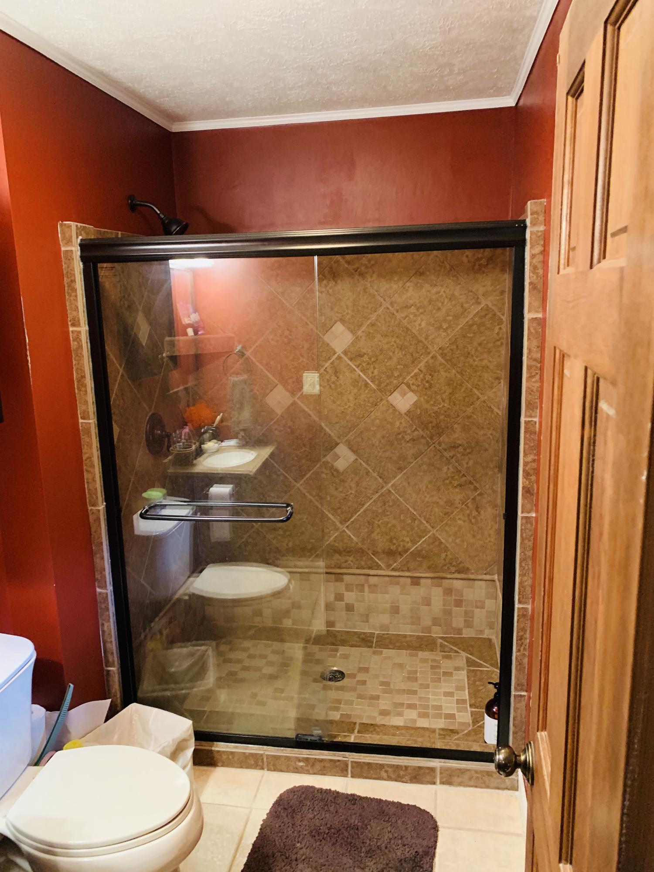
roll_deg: +1.5
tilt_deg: -12.1
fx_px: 655
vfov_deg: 67.3
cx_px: 327
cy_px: 436
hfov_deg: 53.1
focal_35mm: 26
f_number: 1.8
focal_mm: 4.25
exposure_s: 1/30
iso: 640
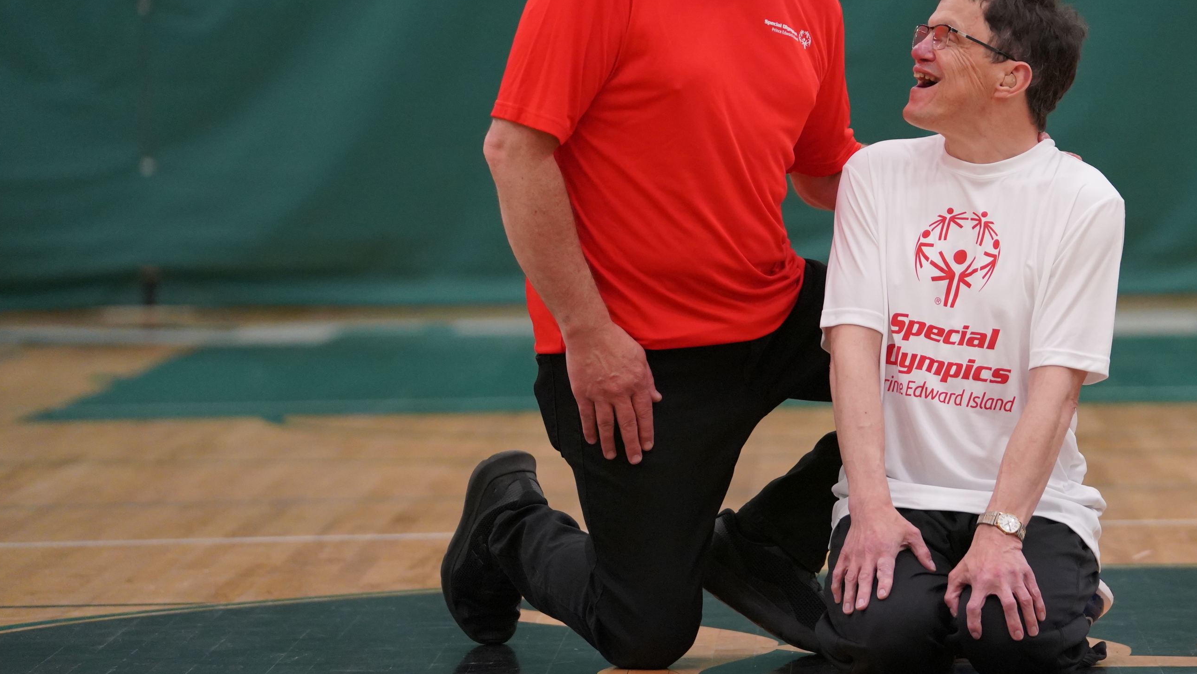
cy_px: 202
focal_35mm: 231
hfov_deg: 9.3
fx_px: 7332
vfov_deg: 5.3
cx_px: 875
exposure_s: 1/1000
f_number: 3.2
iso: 4000
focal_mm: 144
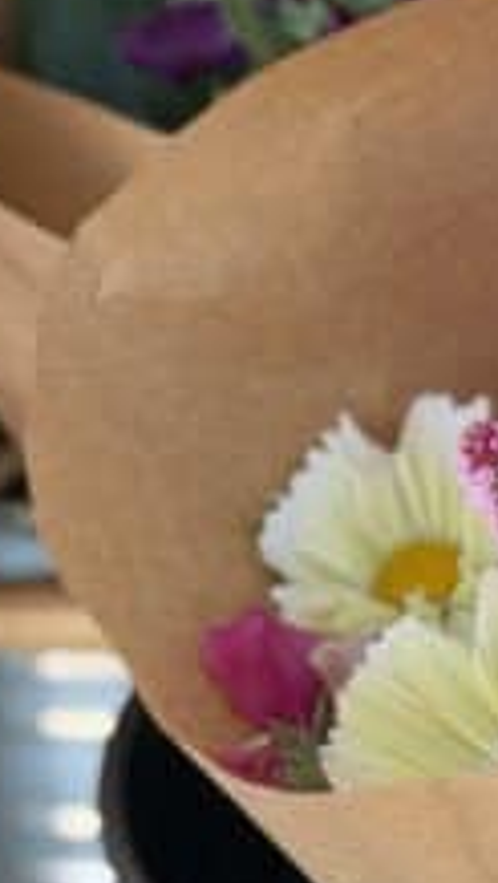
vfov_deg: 11.2
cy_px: 648
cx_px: 895
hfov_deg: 6.2
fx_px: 4497
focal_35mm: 192
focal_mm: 6.8
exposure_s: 1/420
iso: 80
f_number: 1.8
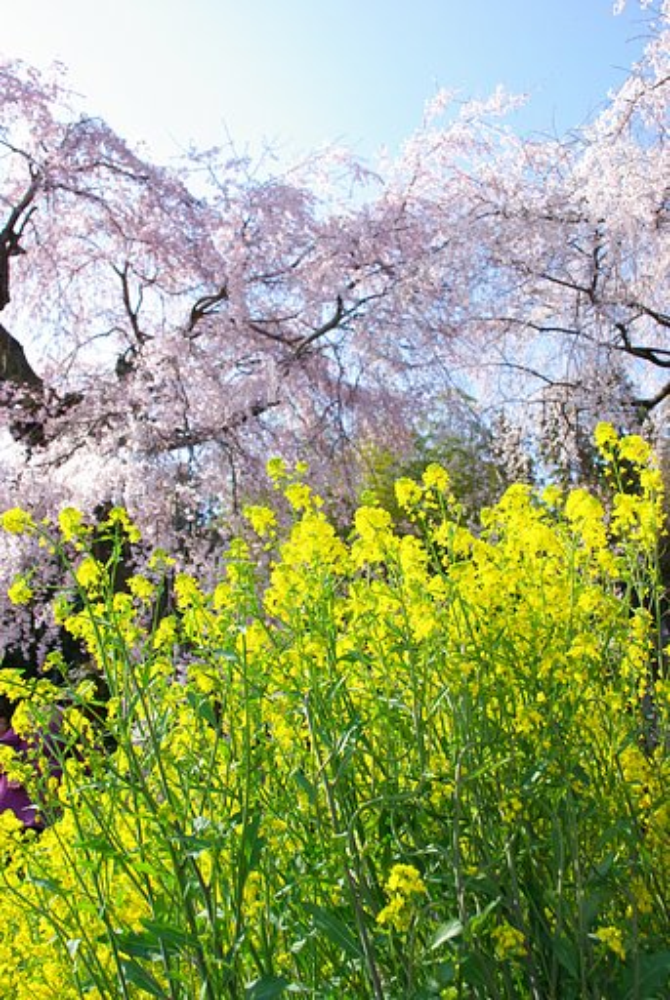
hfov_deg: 38.5
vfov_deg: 55.0
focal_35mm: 34
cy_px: 500
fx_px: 960
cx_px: 335
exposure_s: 1/500
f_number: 8
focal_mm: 23
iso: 280
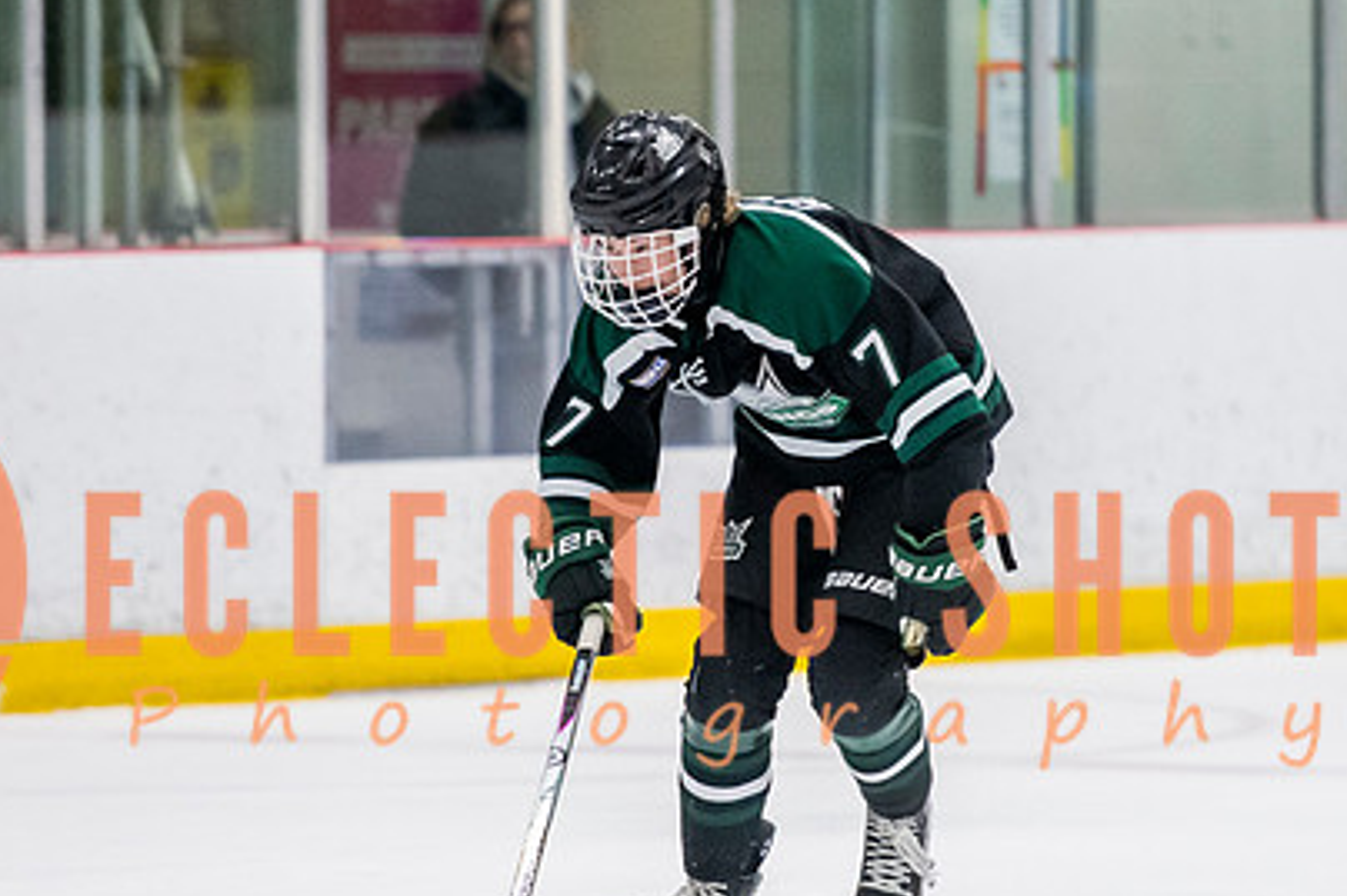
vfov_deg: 3.1
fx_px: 16830
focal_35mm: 450
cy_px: 510
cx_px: 776
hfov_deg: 4.6
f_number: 3.2
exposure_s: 1/640
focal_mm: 185
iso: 3200
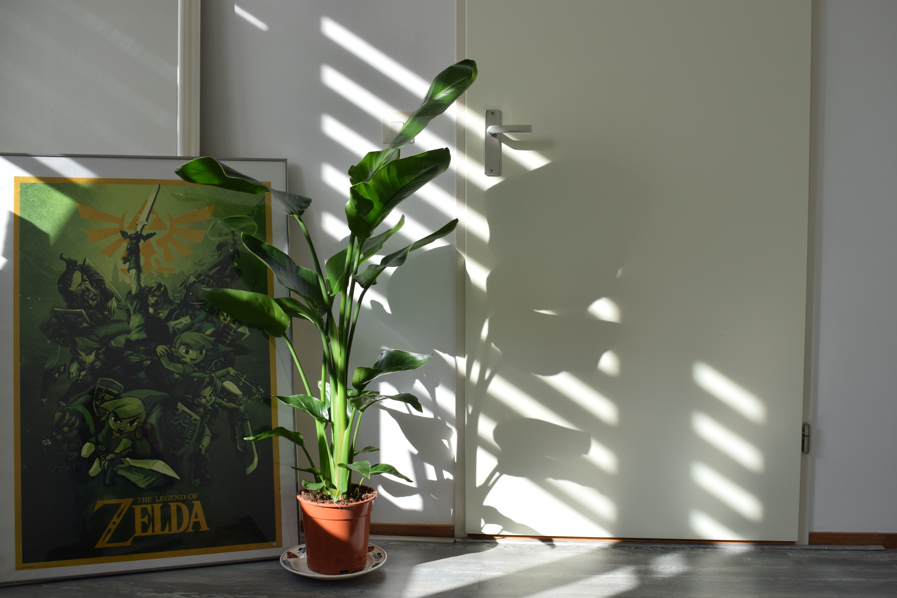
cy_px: 299
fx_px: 934
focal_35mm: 38
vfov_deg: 35.5
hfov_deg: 51.3
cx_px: 448
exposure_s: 1/250
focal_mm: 25
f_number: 8
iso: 200
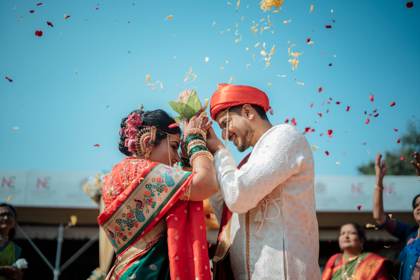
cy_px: 140
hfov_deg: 54.4
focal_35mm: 35
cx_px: 210
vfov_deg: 37.9
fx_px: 408
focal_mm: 35
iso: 50
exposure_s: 1/2000
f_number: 1.6
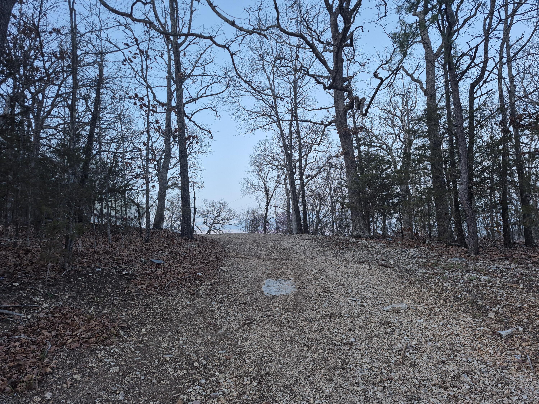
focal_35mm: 23
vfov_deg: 58.9
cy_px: 202
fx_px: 358
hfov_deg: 73.9
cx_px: 270
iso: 160
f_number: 1.8
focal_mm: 5.4
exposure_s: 1/120
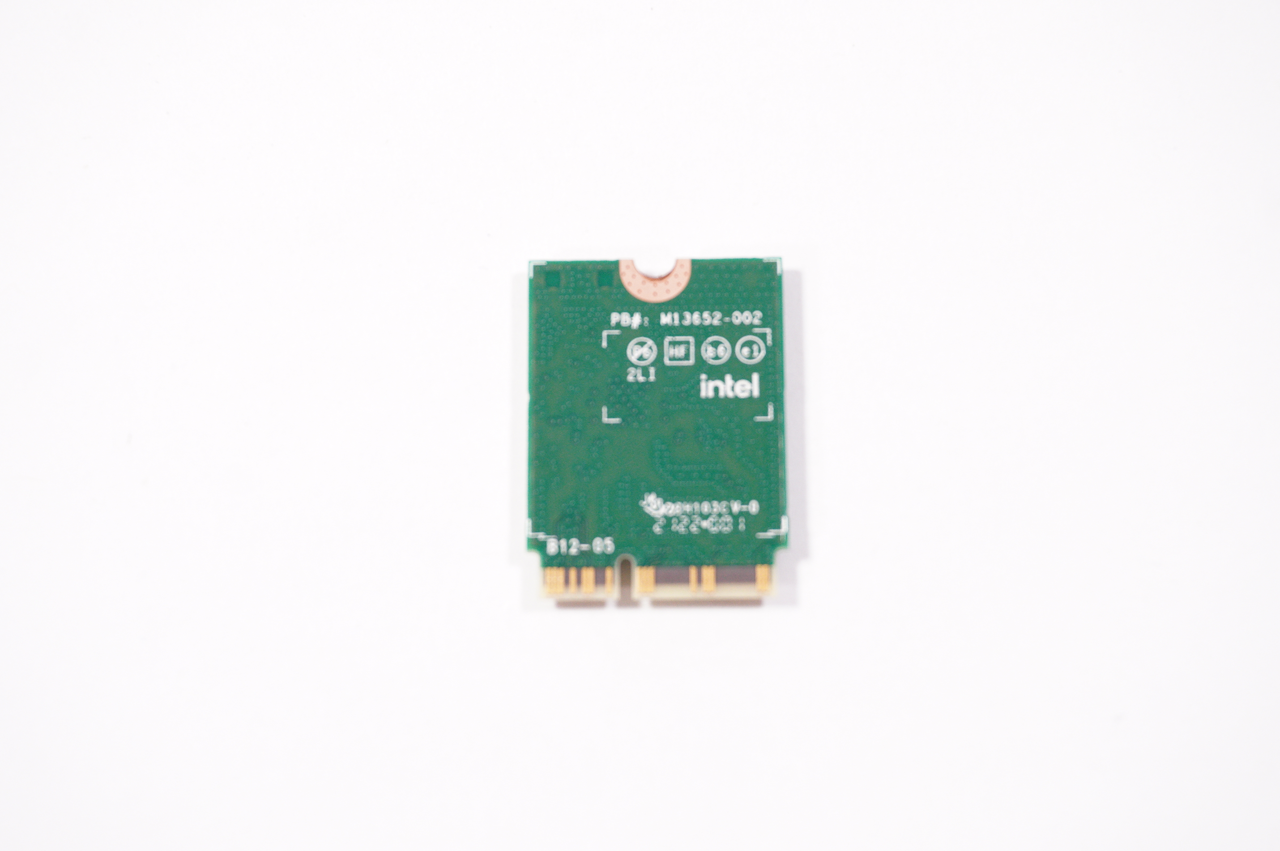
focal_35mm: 62
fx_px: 2186
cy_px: 434
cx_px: 653
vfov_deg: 22.0
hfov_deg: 32.6
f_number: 6.3
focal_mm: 39
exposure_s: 1/250
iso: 1600
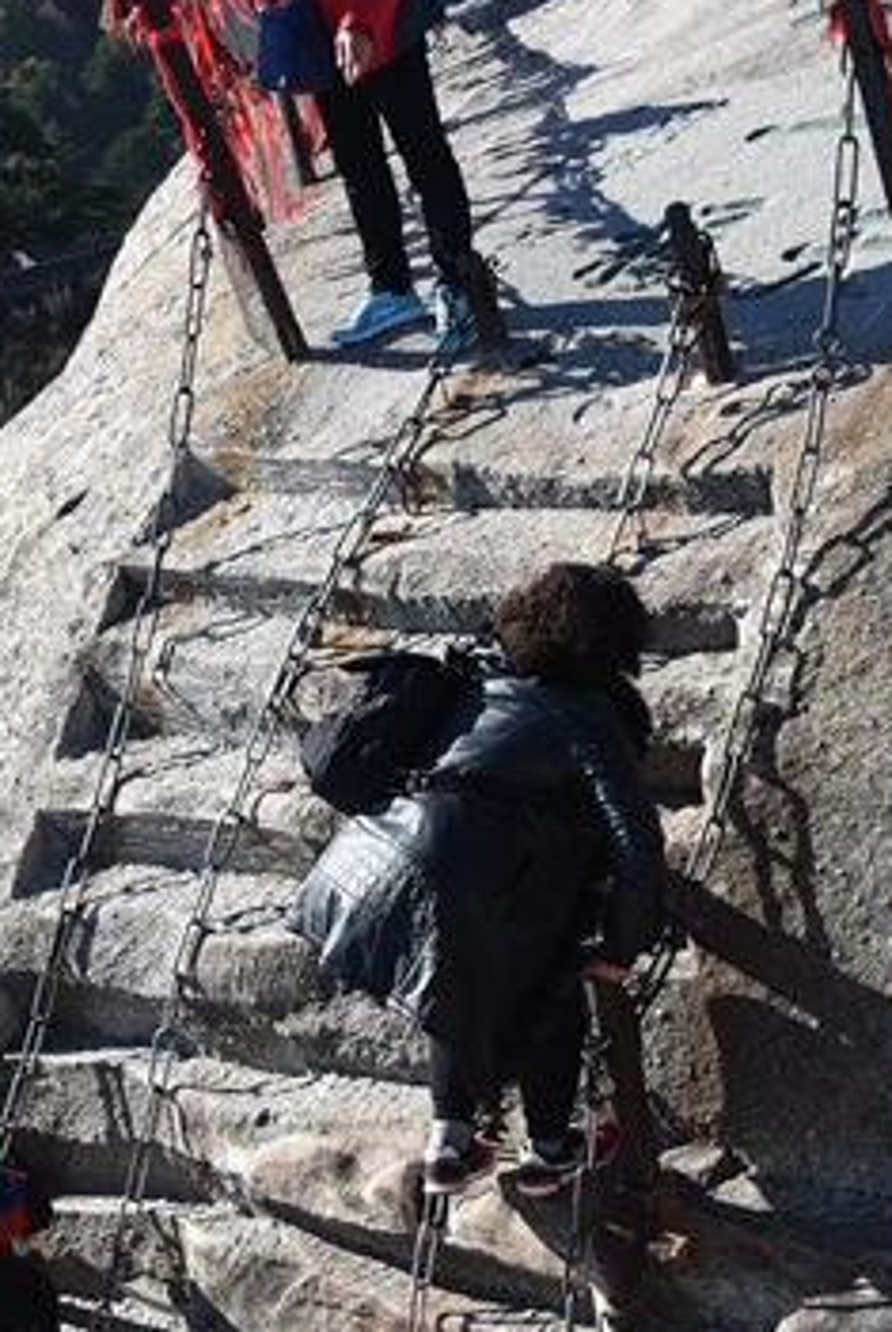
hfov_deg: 19.5
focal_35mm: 70
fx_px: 2594
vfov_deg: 28.8
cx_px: 418
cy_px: 770
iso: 100
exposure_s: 1/400
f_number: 5.6
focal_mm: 24
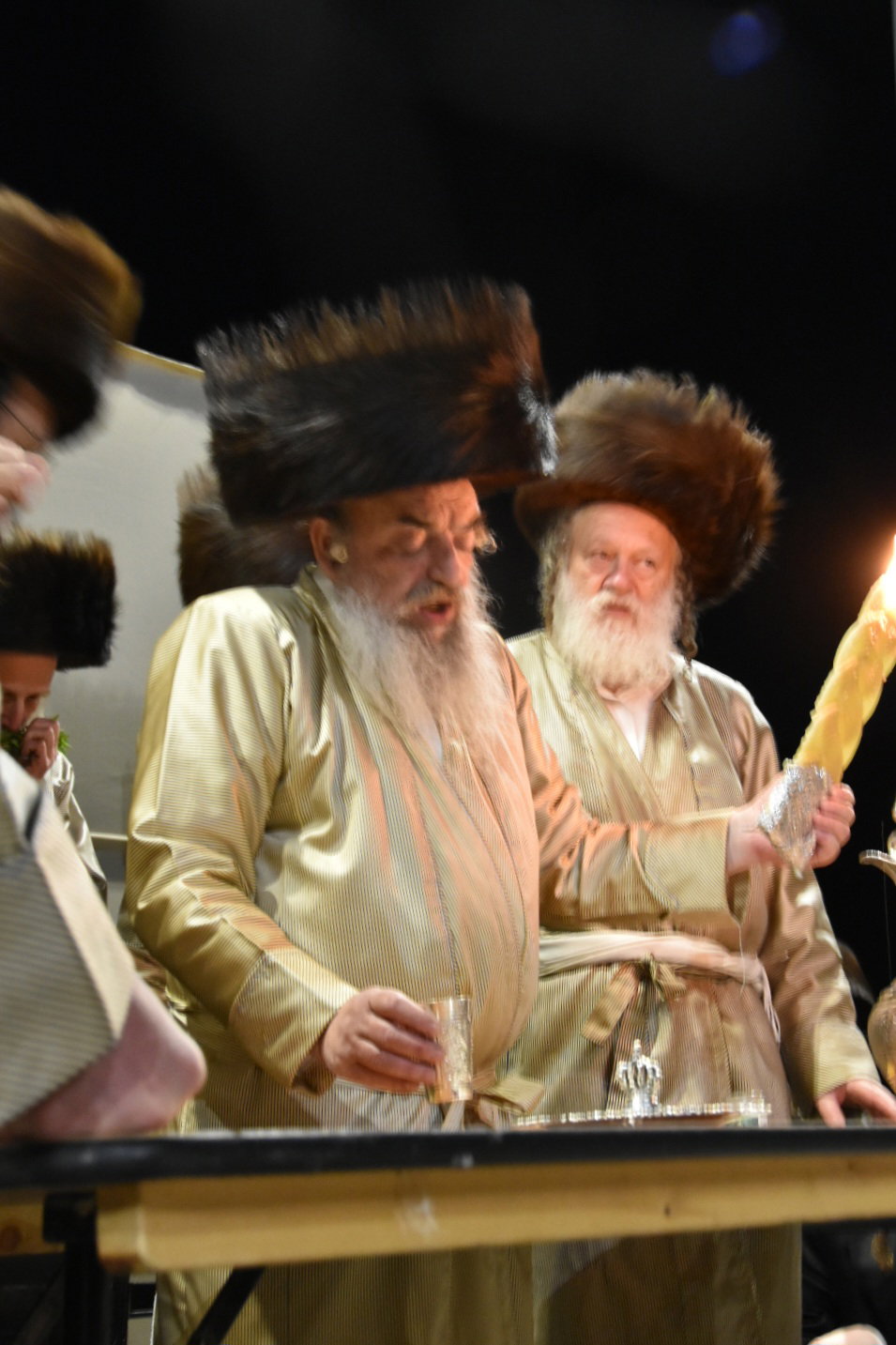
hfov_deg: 28.1
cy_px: 672
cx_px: 448
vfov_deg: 41.1
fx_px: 1792
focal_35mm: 48
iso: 2500
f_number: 6.3
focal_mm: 32
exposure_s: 1/13
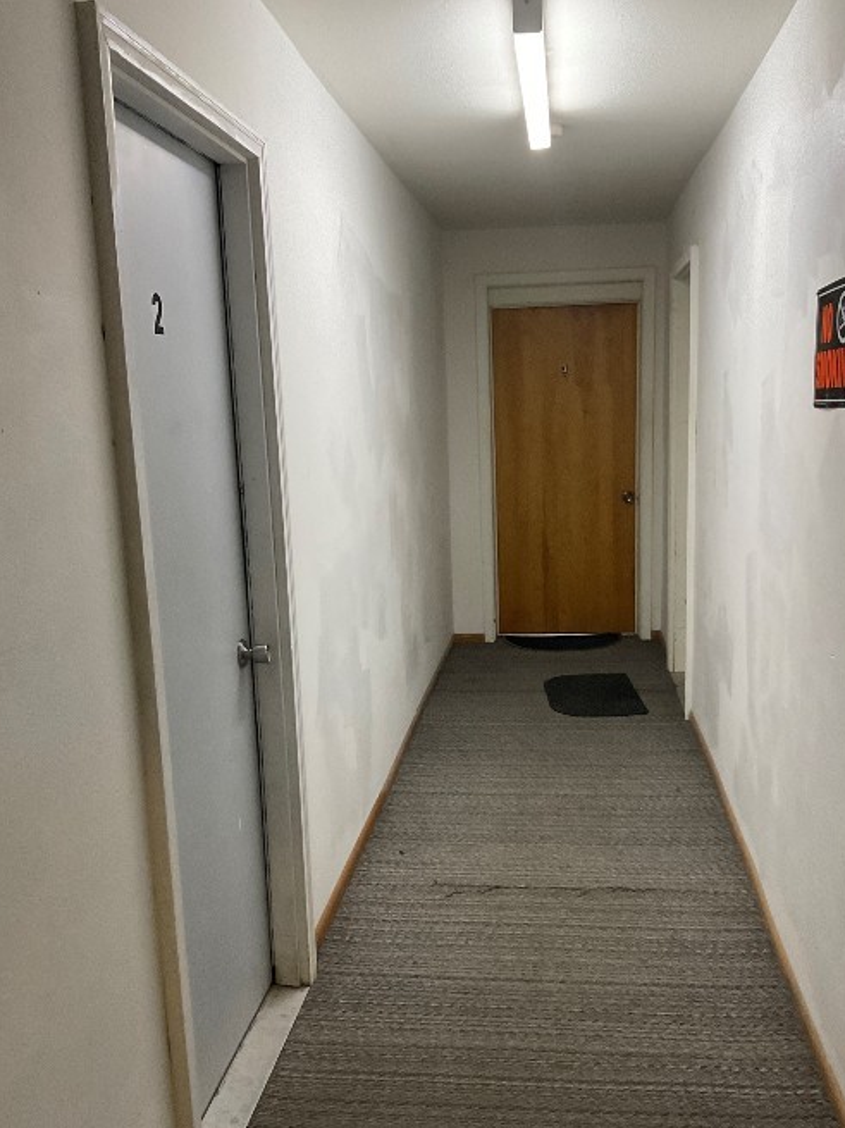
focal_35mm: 34
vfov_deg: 53.8
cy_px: 632
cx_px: 468
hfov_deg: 41.7
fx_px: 1107
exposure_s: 1/60
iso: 160
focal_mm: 3
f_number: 1.8
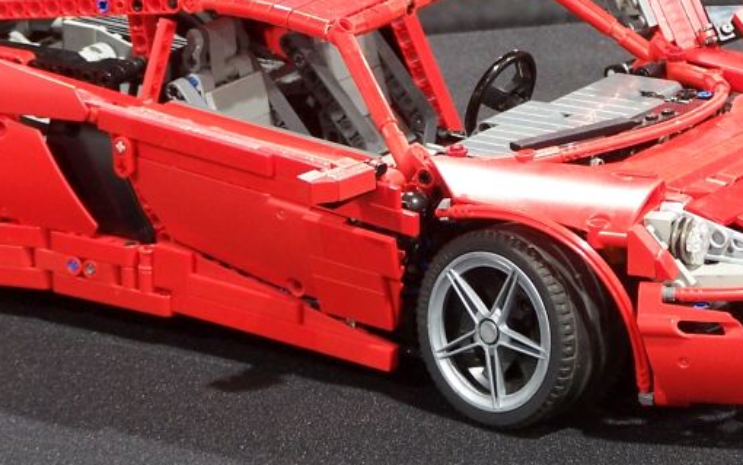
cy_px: 101
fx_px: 5043
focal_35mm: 249
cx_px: 376
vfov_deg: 5.3
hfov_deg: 8.4
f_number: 3.2
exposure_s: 1/2
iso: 80
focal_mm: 19.4
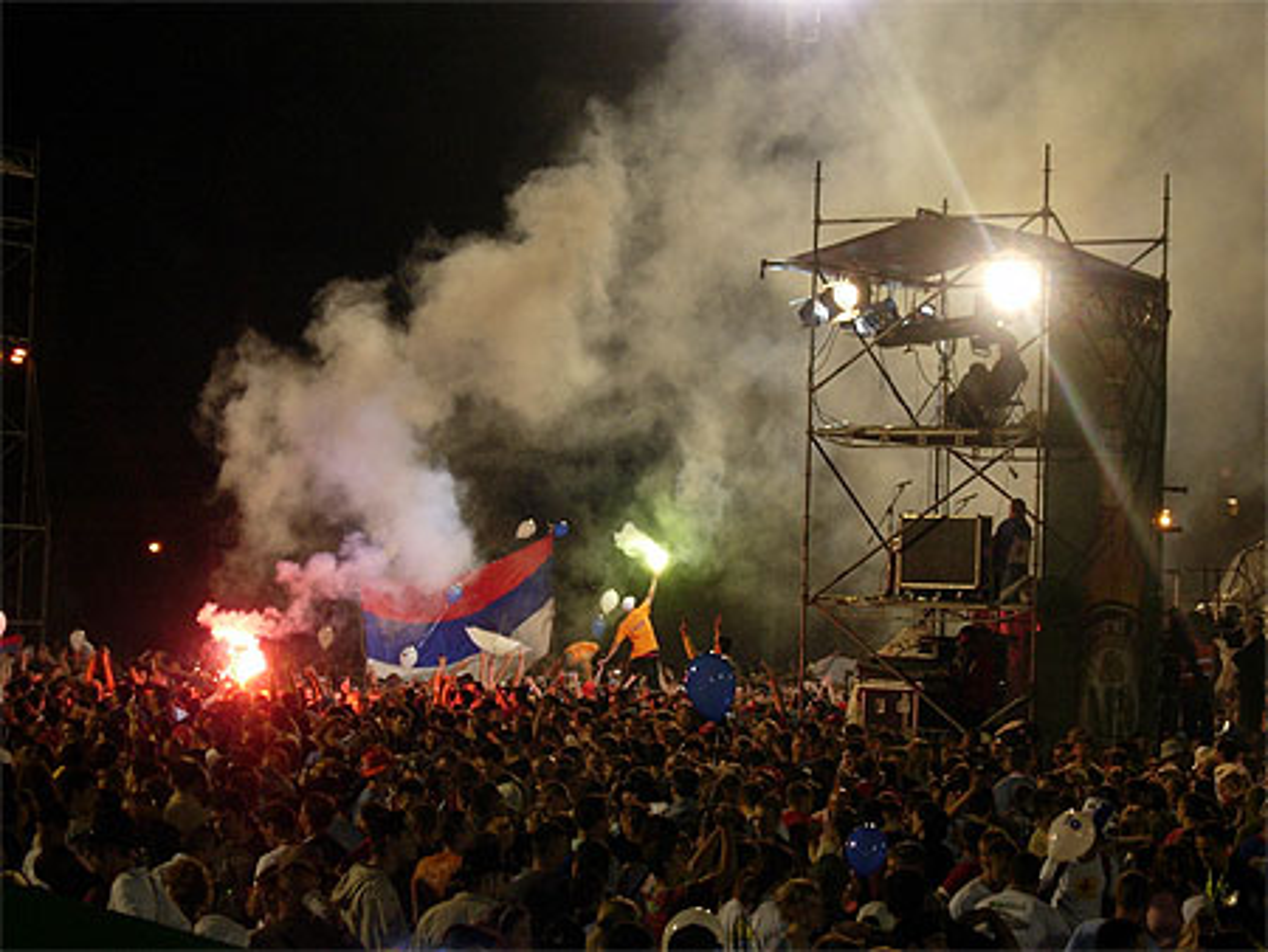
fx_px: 4141
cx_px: 634
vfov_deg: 13.1
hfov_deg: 17.4
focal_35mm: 113
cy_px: 476
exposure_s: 1/53.8
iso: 200
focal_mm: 23.4
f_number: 4.9
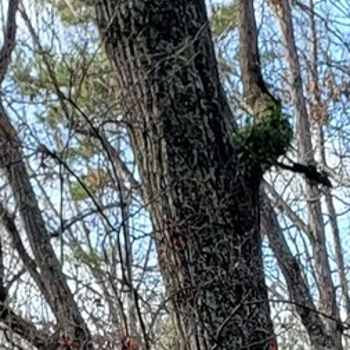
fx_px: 2208
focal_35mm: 193
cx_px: 642
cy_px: 1414
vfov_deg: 6.9
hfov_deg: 8.7
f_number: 1.8
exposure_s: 1/120
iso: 20
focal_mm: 6.7
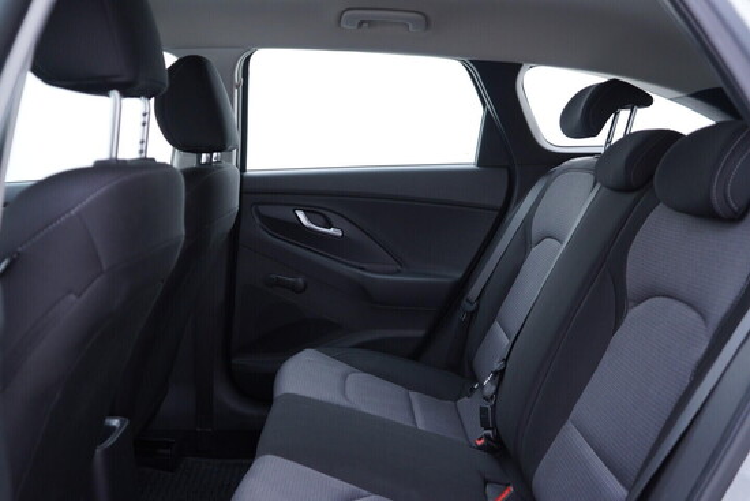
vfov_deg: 36.9
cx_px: 375
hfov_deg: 53.1
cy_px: 250
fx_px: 750
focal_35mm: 36
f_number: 2.8
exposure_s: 1/40
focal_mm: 24
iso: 200
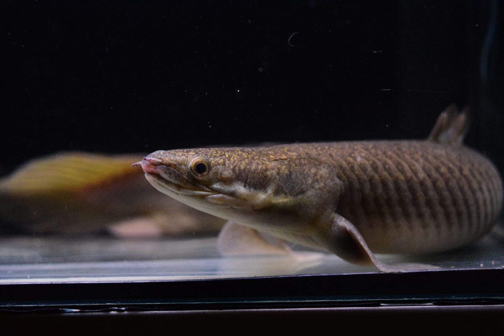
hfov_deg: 33.4
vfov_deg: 22.6
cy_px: 168
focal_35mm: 60
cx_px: 252
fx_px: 840
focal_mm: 40
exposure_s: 1/250
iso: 3200
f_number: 4.8
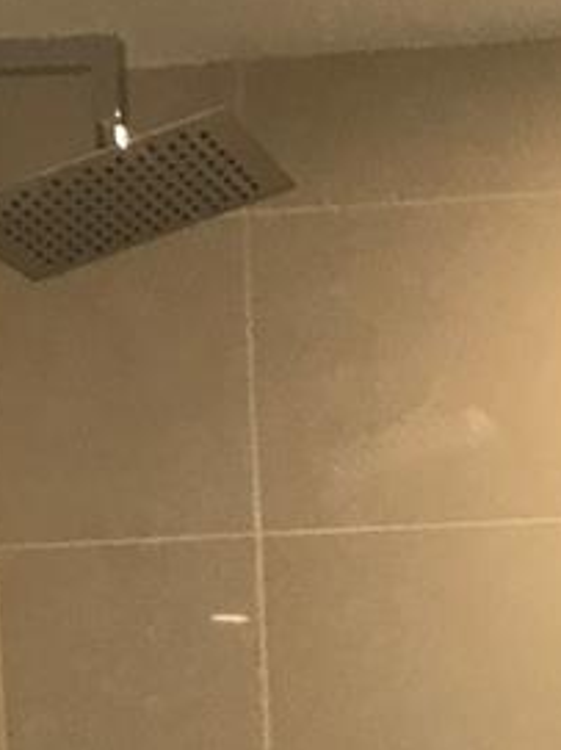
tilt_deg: -7.5
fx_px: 2682
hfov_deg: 11.7
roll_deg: +2.4
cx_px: 649
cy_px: 1511
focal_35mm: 124
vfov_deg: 13.5
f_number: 1.8
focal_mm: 3.99
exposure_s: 1/15
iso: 50
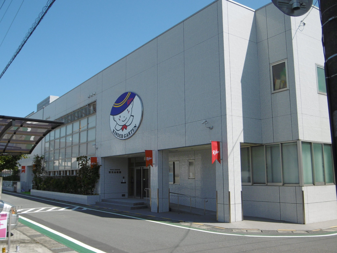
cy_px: 126
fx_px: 370
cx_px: 168
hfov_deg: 49.0
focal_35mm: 38
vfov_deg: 37.7
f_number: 3.7
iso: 100
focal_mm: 6.8
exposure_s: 1/1000
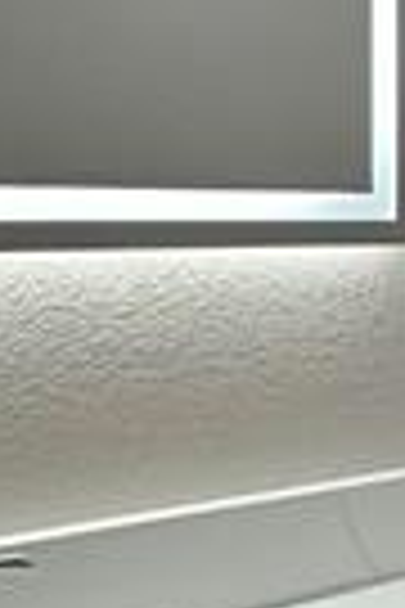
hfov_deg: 12.1
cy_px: 203
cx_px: 1058
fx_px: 1401
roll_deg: -0.7
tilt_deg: +1.3
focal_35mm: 83
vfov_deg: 24.4
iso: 250
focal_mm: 2.22
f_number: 2.2
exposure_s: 1/120
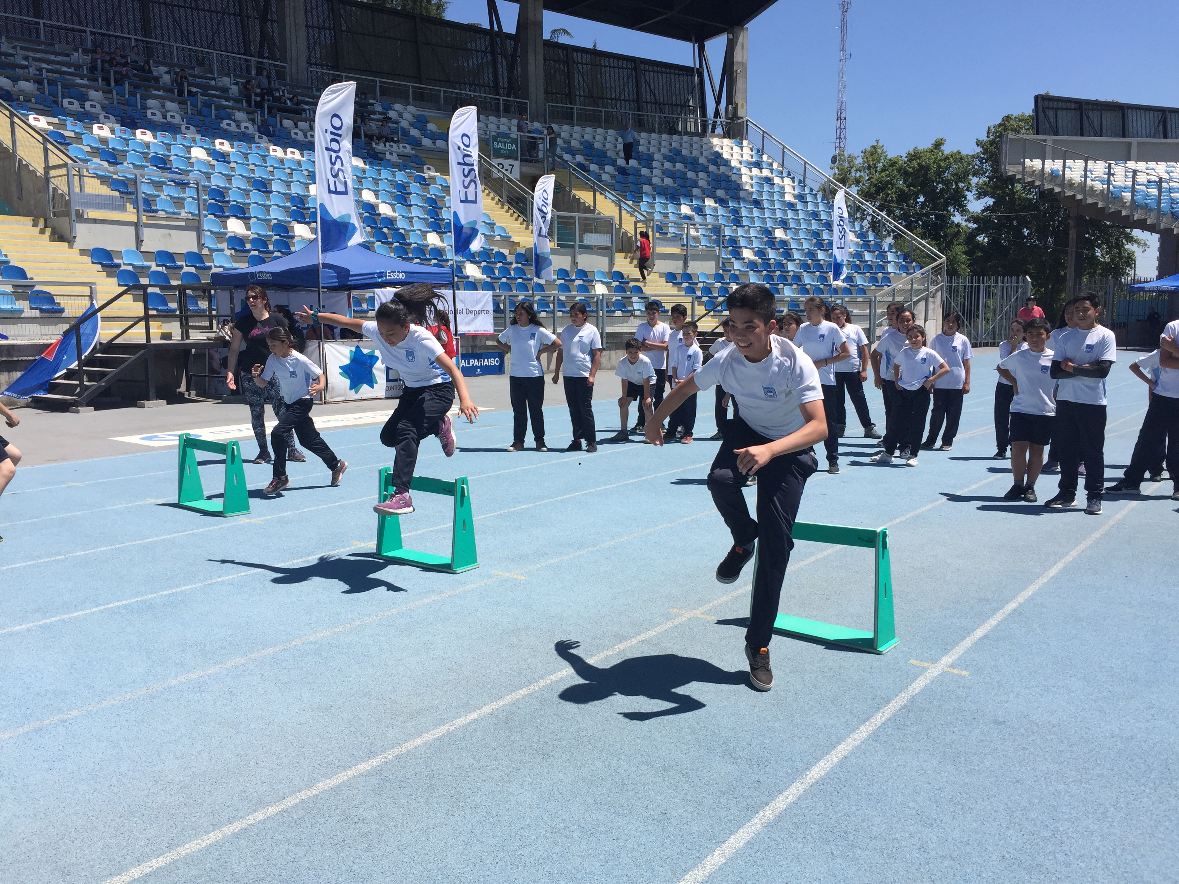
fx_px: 988
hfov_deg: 61.7
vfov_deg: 48.2
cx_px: 590
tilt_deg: -8.0
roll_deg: -0.6
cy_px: 442
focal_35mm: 29
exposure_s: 1/2825
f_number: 2.2
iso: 32
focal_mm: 4.15
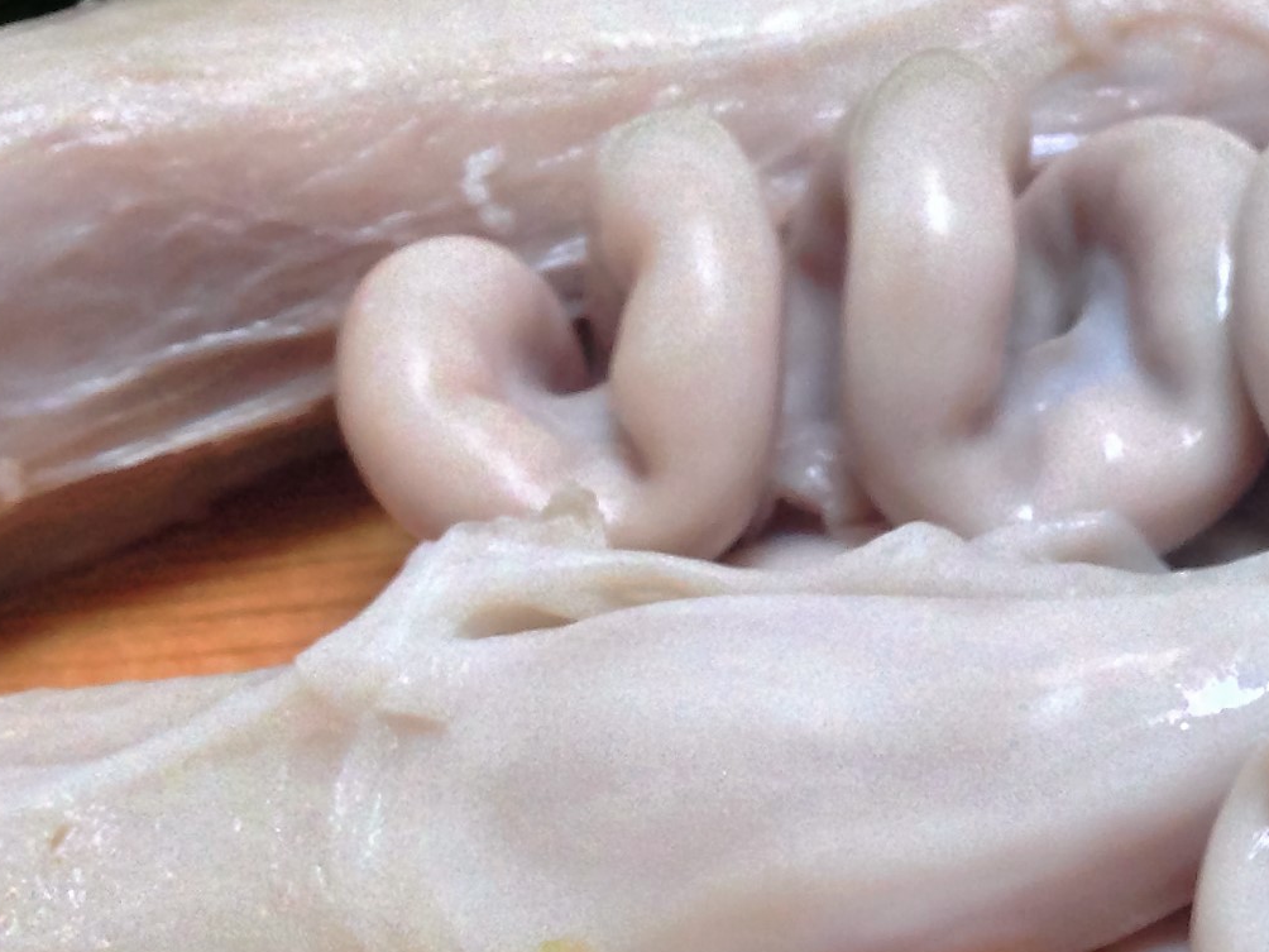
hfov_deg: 18.9
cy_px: 449
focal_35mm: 102
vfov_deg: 14.5
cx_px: 1136
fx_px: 3739
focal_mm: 4.12
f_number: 2.4
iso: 50
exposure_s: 1/20
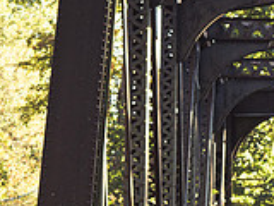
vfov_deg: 4.7
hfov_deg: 6.3
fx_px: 2470
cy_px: 339
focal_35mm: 312
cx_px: 325
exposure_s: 1/60
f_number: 3.5
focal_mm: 43
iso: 100
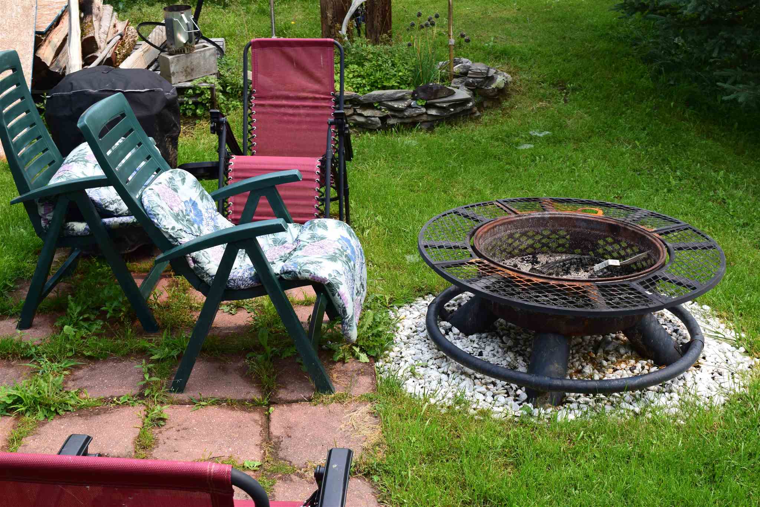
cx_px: 380
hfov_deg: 42.3
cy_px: 254
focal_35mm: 46
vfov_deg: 28.9
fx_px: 982
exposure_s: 1/320
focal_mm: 31
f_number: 11
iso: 400
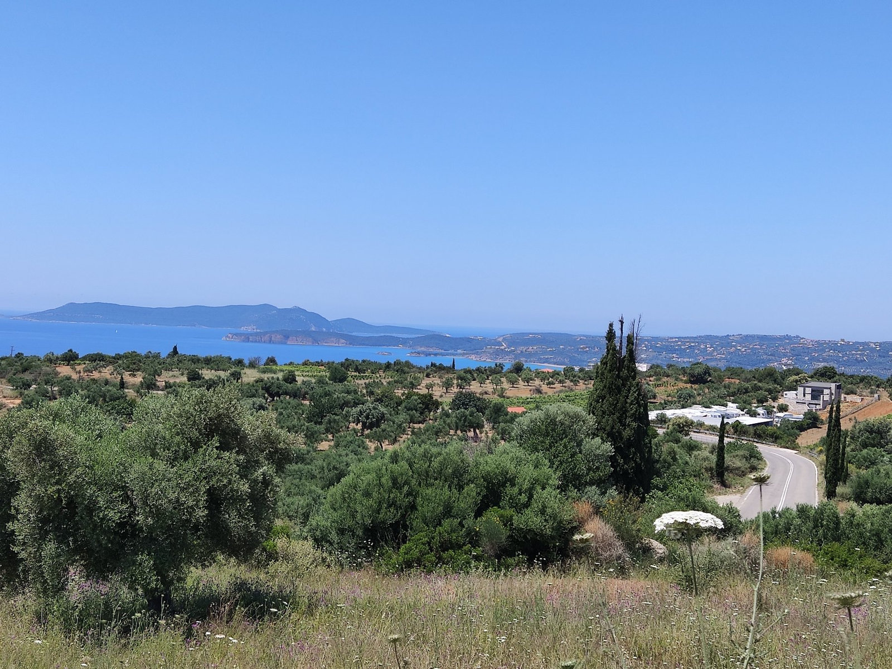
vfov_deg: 53.1
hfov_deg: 67.3
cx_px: 446
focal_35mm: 26
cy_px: 334
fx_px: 670
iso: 50
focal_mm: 4.71
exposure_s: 1/1491
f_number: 1.79
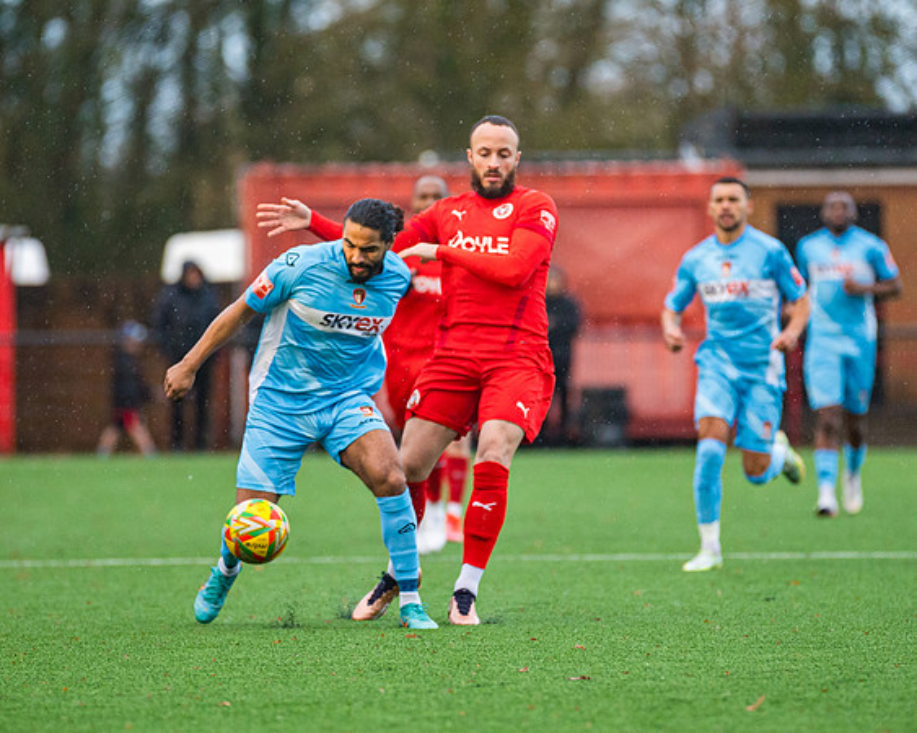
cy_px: 389
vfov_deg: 3.5
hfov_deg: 4.4
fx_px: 11911
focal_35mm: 439
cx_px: 457
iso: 1000
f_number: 2.8
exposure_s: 1/1250
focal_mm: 250
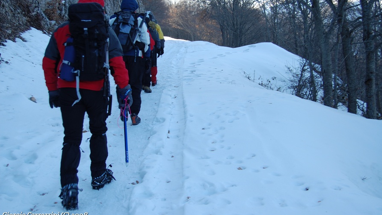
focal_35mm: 51
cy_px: 99
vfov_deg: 23.5
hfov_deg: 40.6
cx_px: 193
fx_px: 517
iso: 200
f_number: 5.6
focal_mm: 32
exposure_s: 1/125
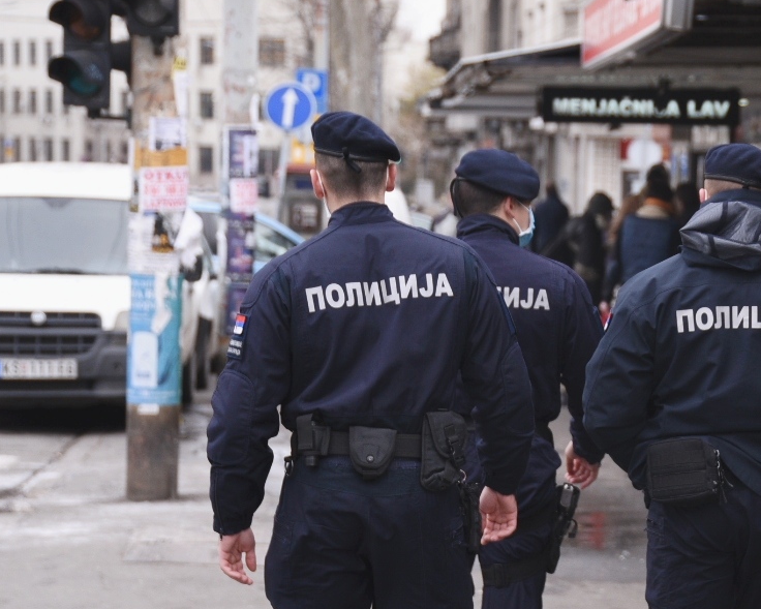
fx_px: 2883
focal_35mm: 128
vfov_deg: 12.0
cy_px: 382
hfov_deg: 14.9
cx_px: 680
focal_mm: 62
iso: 400
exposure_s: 1/640
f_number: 4
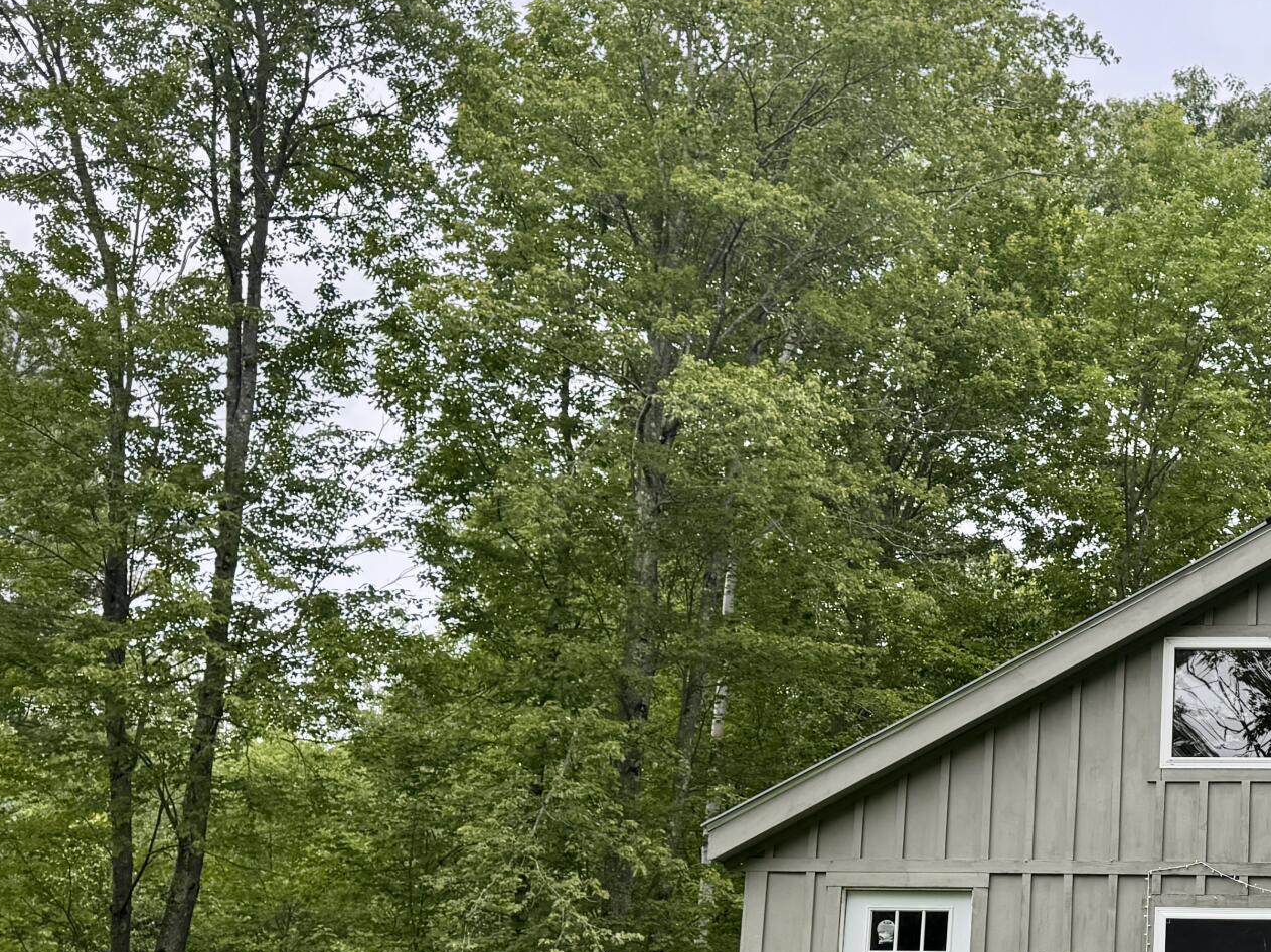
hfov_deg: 30.8
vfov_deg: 25.2
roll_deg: -1.2
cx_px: 1332
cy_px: 778
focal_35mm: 57
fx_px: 2093
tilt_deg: +11.1
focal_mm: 6.76
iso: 80
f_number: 1.78
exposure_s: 1/1488
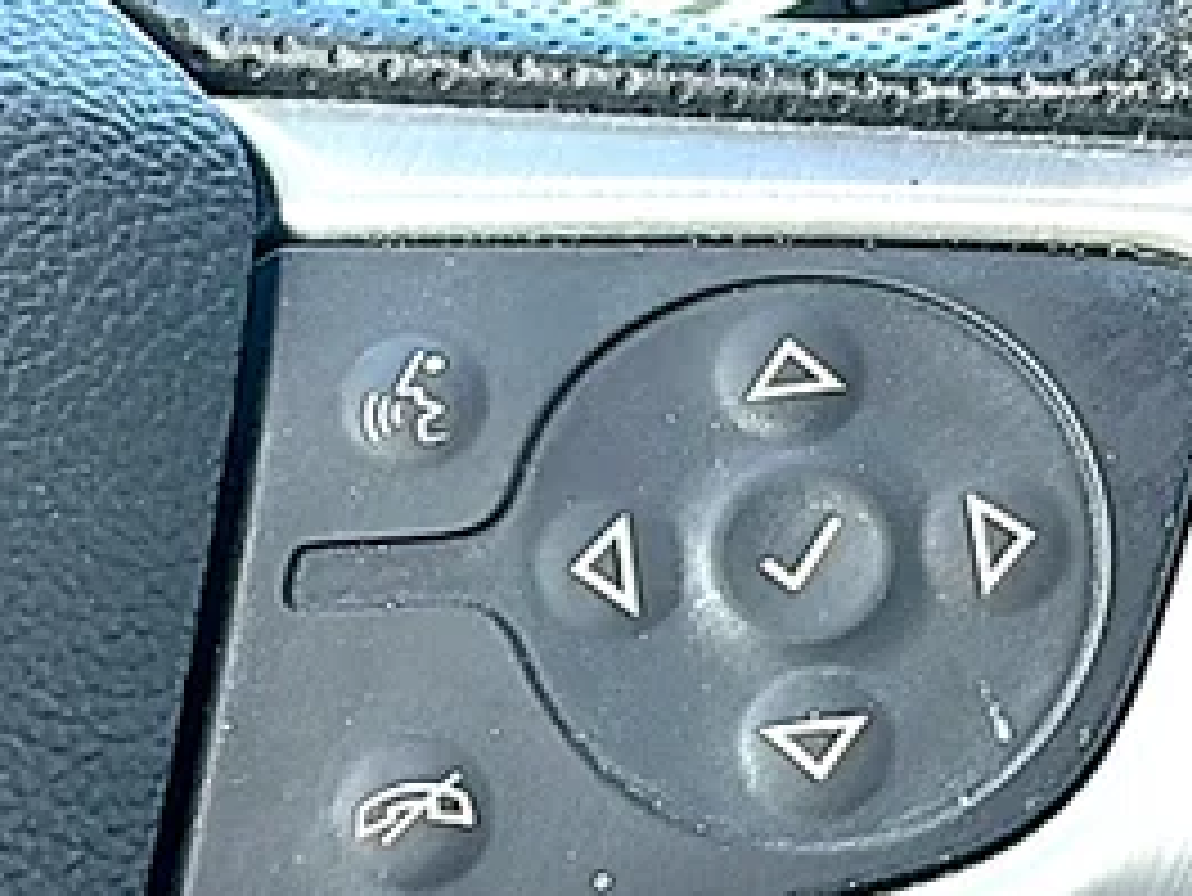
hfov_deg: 17.7
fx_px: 3824
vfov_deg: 13.3
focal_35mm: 111
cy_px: 484
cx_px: 751
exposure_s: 1/118
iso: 80
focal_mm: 6.86
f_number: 1.78
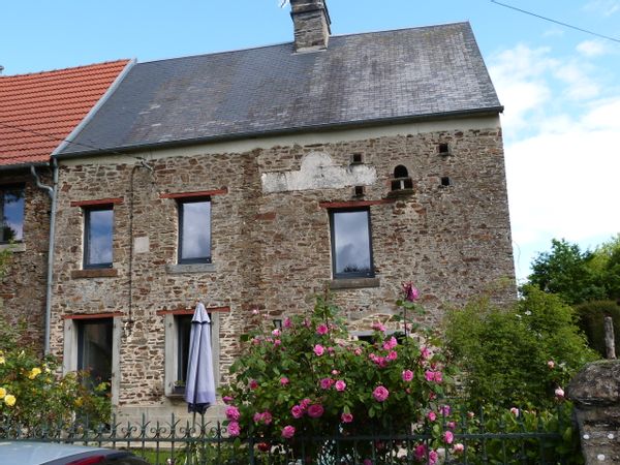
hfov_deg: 51.4
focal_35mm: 36
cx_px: 310
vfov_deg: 39.7
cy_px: 232
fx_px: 645
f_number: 5
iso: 100
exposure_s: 1/200
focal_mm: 6.3
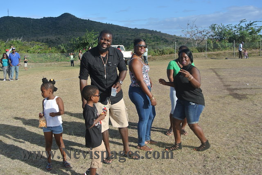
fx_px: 284
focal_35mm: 39
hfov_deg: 49.5
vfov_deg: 34.3
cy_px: 88
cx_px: 131
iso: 100
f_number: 4.5
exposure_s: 1/640
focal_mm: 14.5
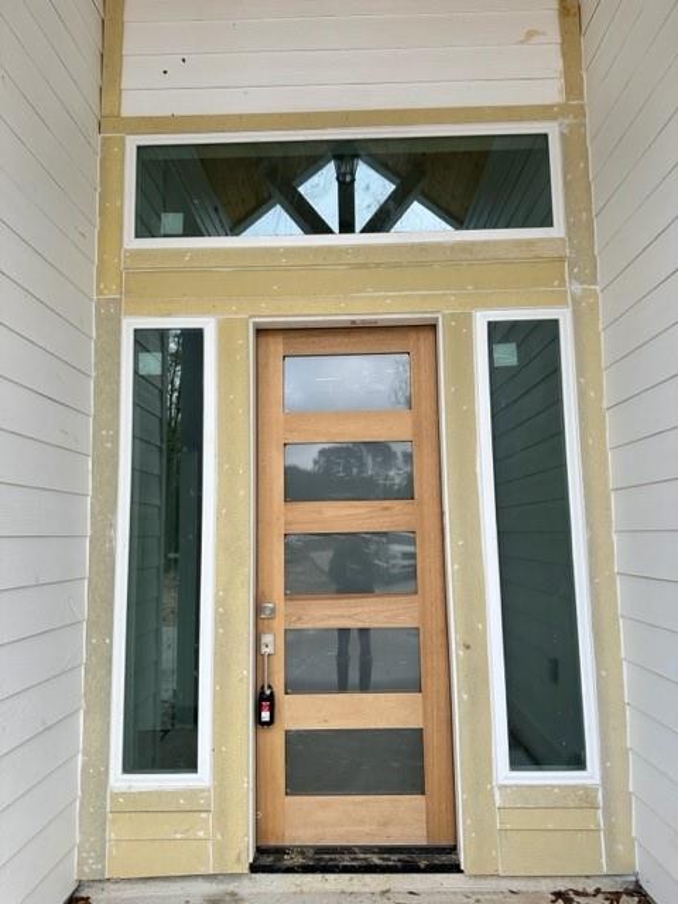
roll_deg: +0.6
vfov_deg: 71.6
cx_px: 339
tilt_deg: +7.7
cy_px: 452
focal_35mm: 24
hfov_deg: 56.8
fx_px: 627
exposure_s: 1/756
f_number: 1.78
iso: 80
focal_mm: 6.86
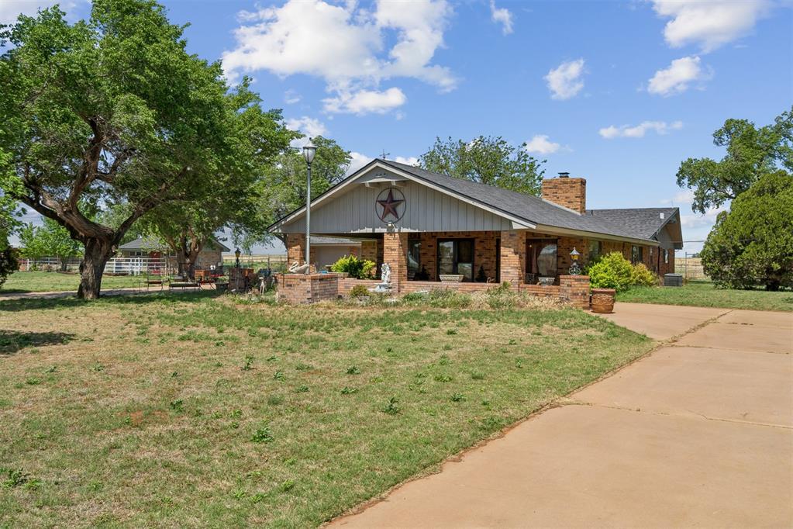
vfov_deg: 41.1
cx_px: 396
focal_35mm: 32
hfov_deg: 58.7
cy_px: 264
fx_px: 705
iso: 200
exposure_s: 1/1000
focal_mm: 32
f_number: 8
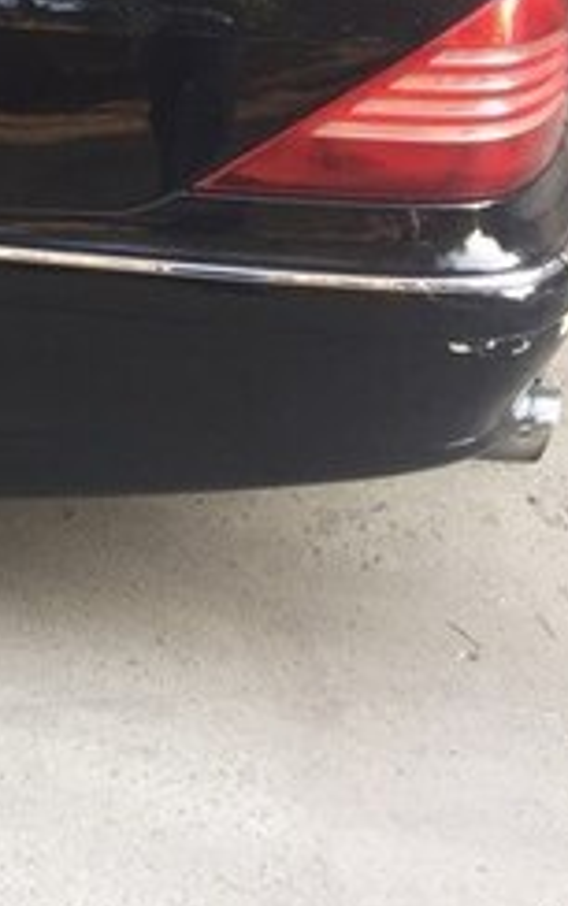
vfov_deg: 24.1
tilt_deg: -15.6
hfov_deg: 13.1
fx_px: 2051
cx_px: -646
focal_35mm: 83
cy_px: 65
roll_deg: +1.0
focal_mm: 4.15
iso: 50
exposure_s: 1/100
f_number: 2.2
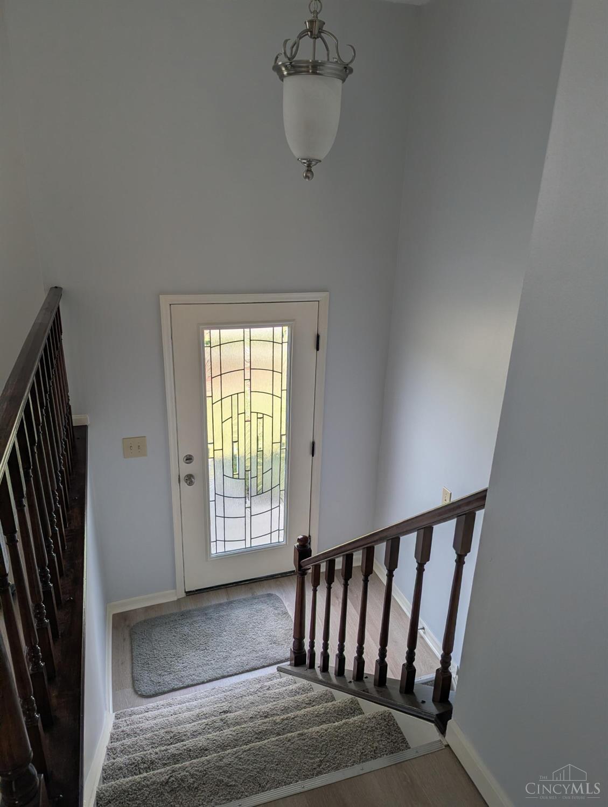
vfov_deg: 71.5
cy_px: 404
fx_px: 561
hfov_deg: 56.9
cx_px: 304
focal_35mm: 24
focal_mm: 6.81
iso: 47
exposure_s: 1/223
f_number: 1.85
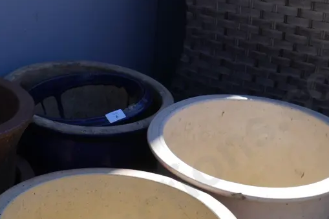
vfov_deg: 19.6
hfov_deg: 30.0
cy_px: 228
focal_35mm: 67
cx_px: 131
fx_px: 612
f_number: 7.1
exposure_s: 1/400
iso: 200
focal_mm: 16
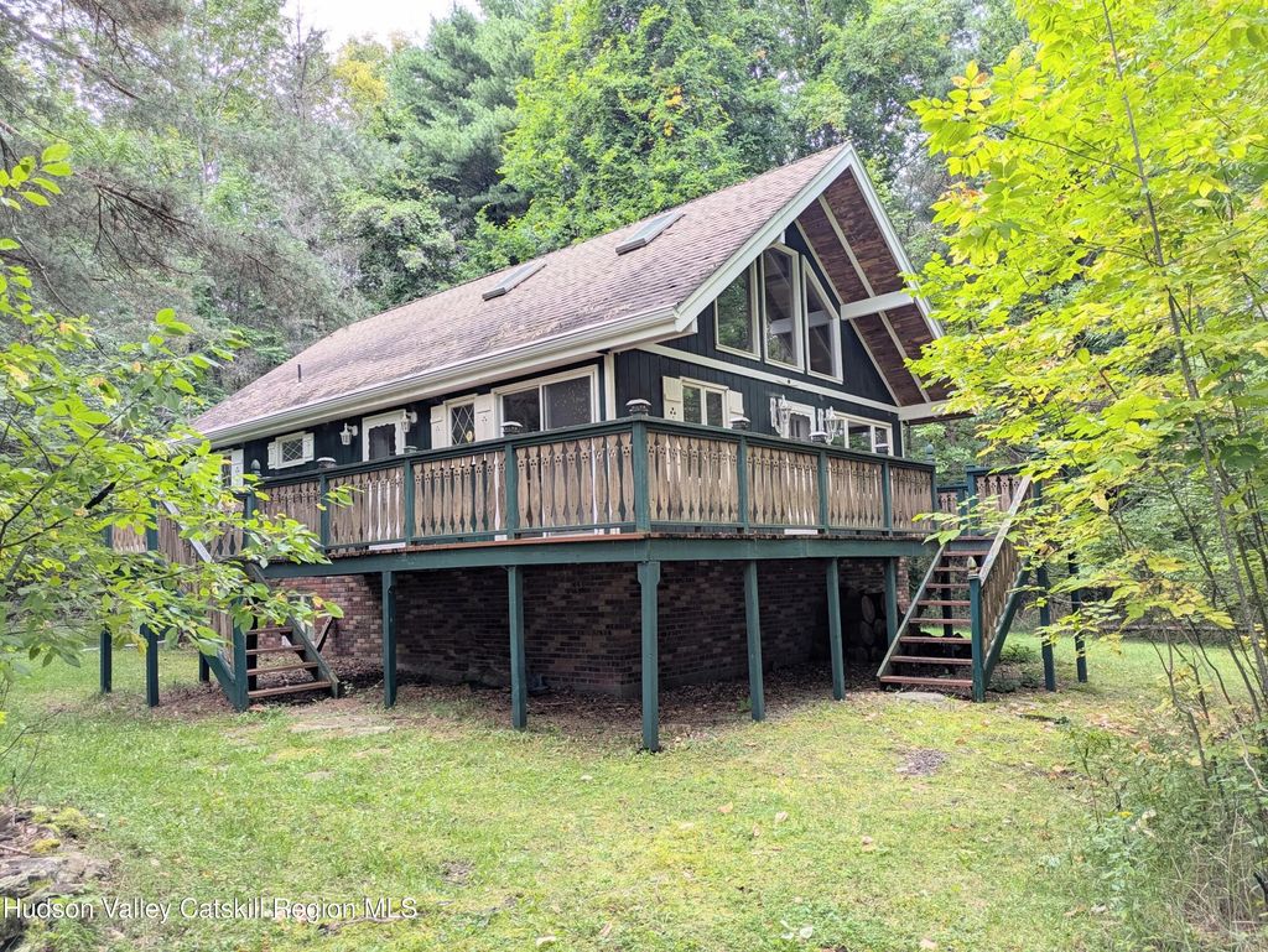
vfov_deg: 54.9
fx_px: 916
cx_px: 634
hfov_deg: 69.4
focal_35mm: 25
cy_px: 476
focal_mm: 5.43
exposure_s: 1/226
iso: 39
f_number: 1.89
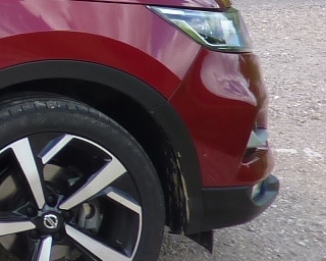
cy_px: -139
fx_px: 1177
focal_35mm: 122
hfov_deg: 12.6
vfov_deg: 12.0
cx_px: -430
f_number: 4
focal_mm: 4.1
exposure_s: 1/160
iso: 80
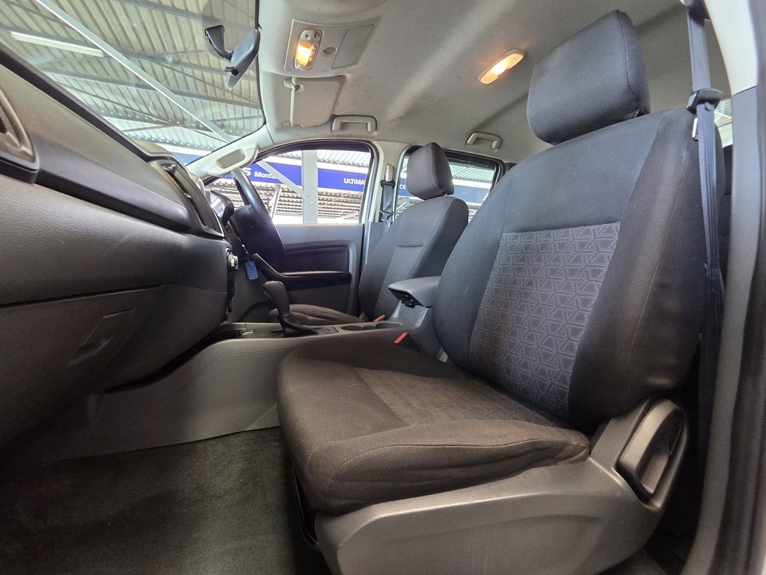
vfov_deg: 89.9
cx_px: 383
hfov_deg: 106.2
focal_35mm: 13
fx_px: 288
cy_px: 288
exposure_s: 1/50
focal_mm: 2.2
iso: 320
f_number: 2.2
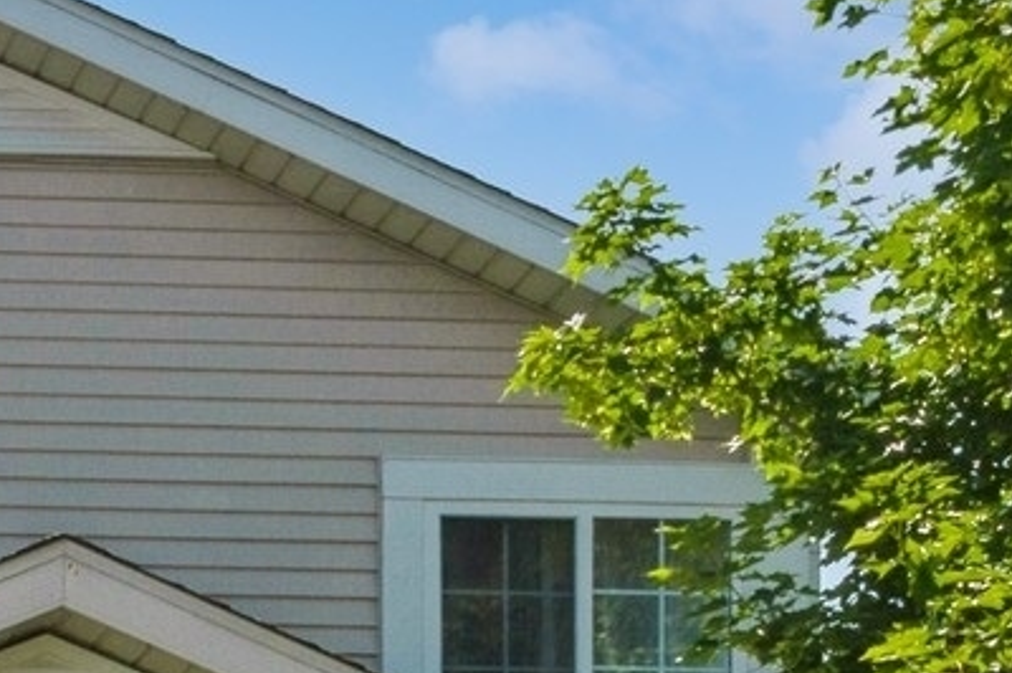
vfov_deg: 10.7
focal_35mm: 124
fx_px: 3483
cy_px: 936
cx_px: -579
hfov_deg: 15.1
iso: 200
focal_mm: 31
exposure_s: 1/2000
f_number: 8
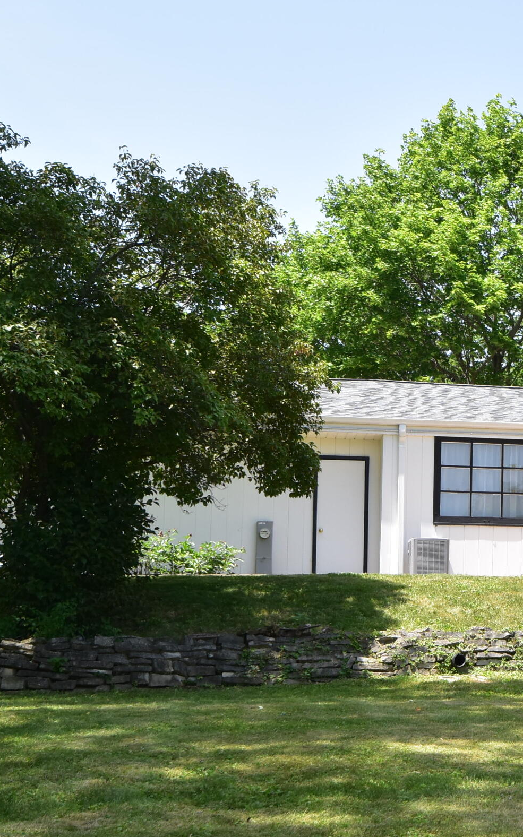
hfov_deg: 18.8
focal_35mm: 64
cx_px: 682
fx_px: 1460
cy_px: 486
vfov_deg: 31.9
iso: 400
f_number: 10
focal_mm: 22
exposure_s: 1/250
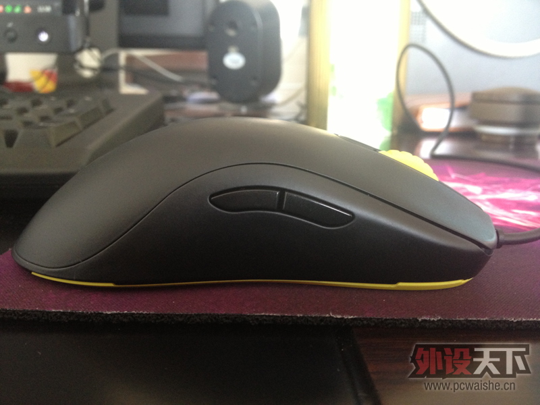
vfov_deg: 40.7
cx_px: 270
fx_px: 546
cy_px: 202
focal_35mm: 35
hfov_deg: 52.6
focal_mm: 4.28
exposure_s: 1/20
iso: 200
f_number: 2.4
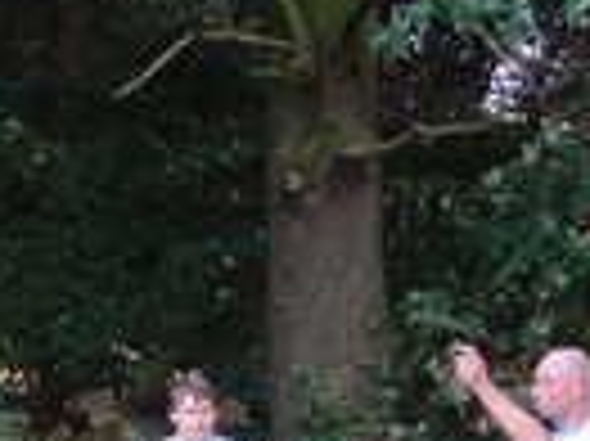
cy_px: 704
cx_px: 176
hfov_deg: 13.2
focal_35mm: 149
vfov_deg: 9.6
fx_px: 2537
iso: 100
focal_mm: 6.6
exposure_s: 1/90
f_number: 3.5
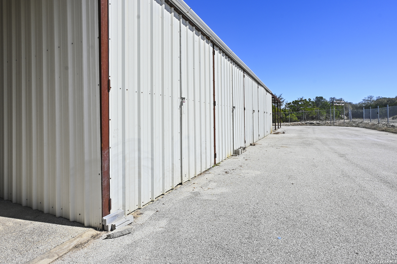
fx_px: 198
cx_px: 198
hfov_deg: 90.0
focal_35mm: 18
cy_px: 132
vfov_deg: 67.4
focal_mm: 12
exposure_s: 1/125
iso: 100
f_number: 11
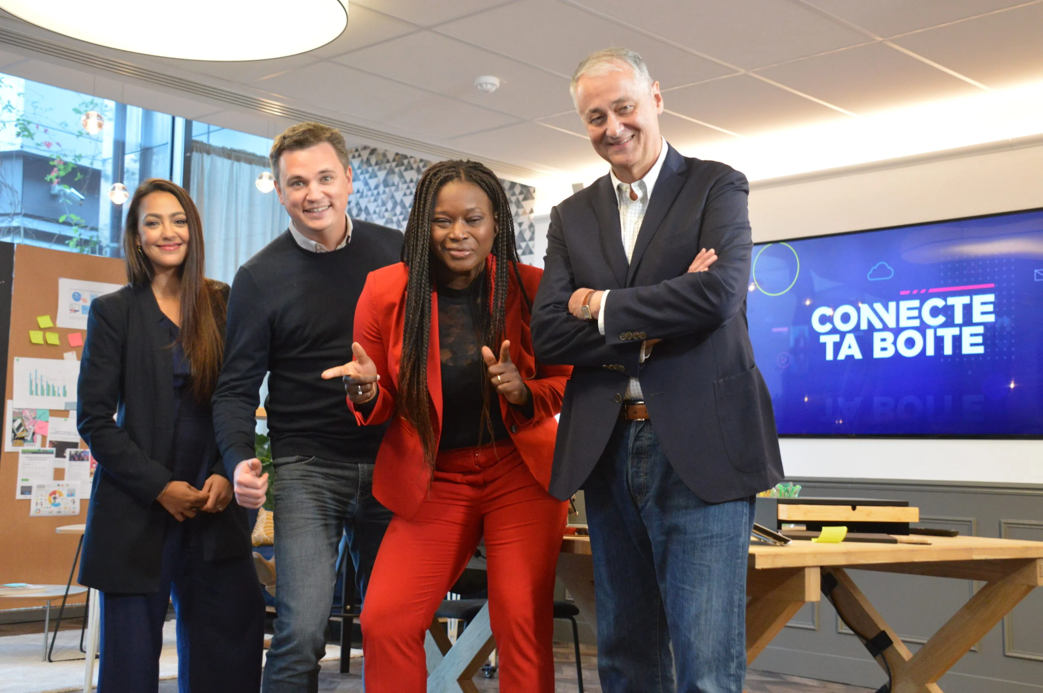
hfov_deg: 43.6
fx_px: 1303
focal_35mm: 45
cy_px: 346
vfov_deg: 29.8
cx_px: 522
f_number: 4.2
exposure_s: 1/60
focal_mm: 30
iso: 1600
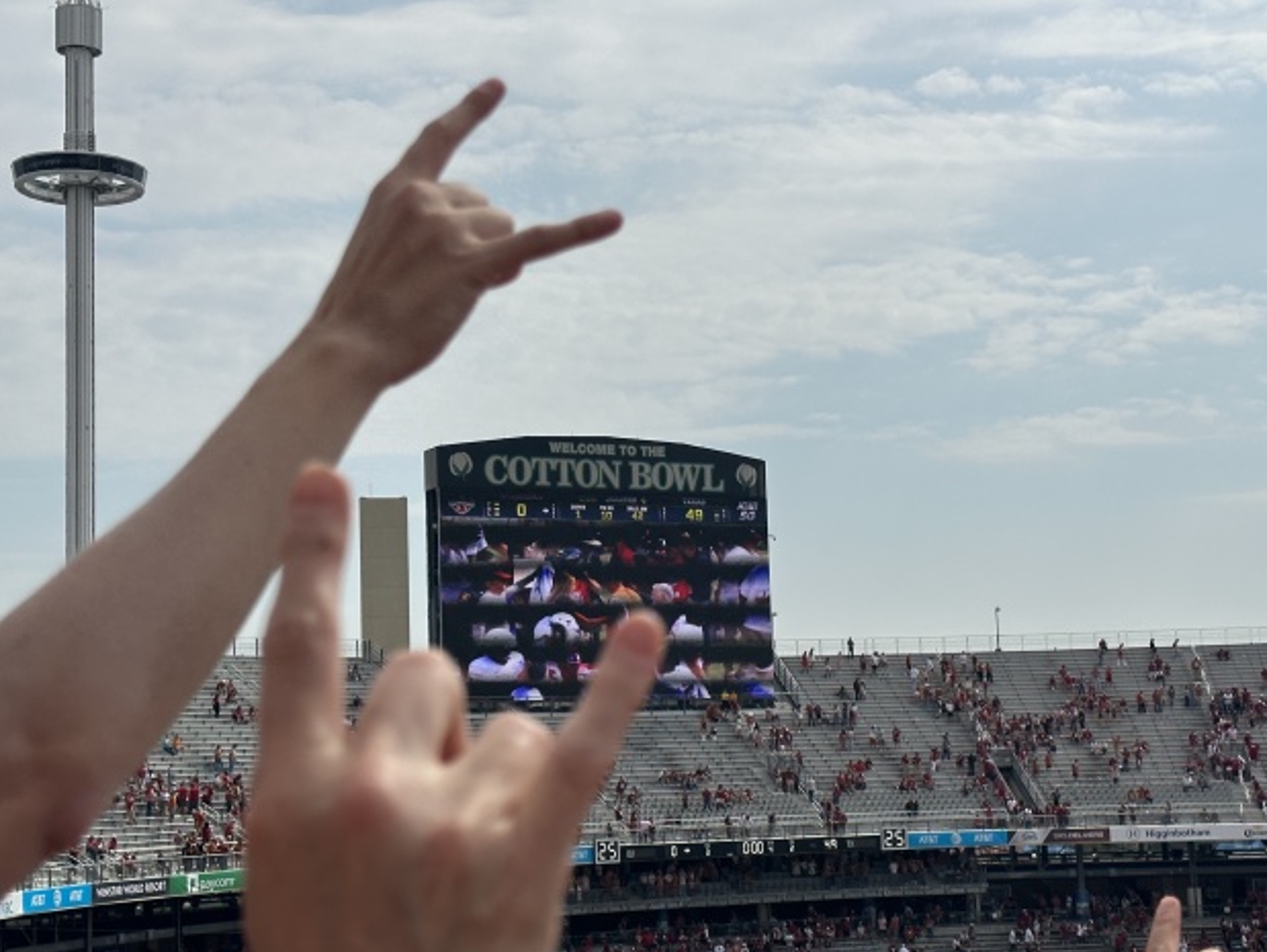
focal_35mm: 62
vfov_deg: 23.7
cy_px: 547
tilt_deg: +6.3
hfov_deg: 31.2
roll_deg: +2.3
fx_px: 2271
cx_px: 606
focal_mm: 6.86
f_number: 1.78
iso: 64
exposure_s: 1/13699
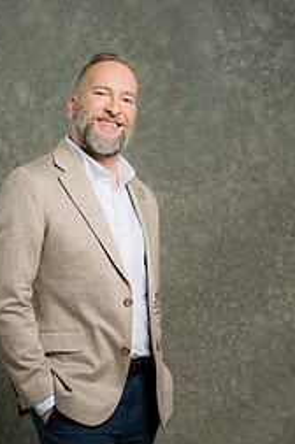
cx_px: 125
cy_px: 365
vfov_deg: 20.6
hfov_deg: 13.9
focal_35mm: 98
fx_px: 1208
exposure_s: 1/160
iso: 125
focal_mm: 55
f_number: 4
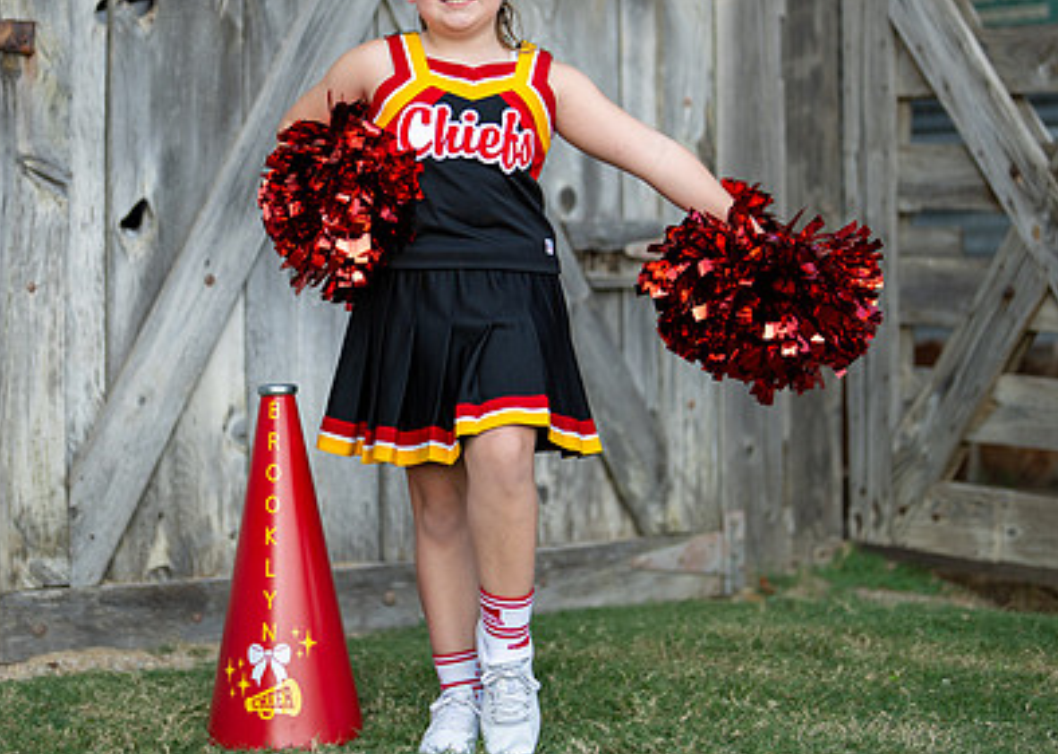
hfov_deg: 23.1
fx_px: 2583
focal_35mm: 86
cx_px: 437
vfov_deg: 16.6
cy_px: 257
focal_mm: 50
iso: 125
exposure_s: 1/2000
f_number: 1.2
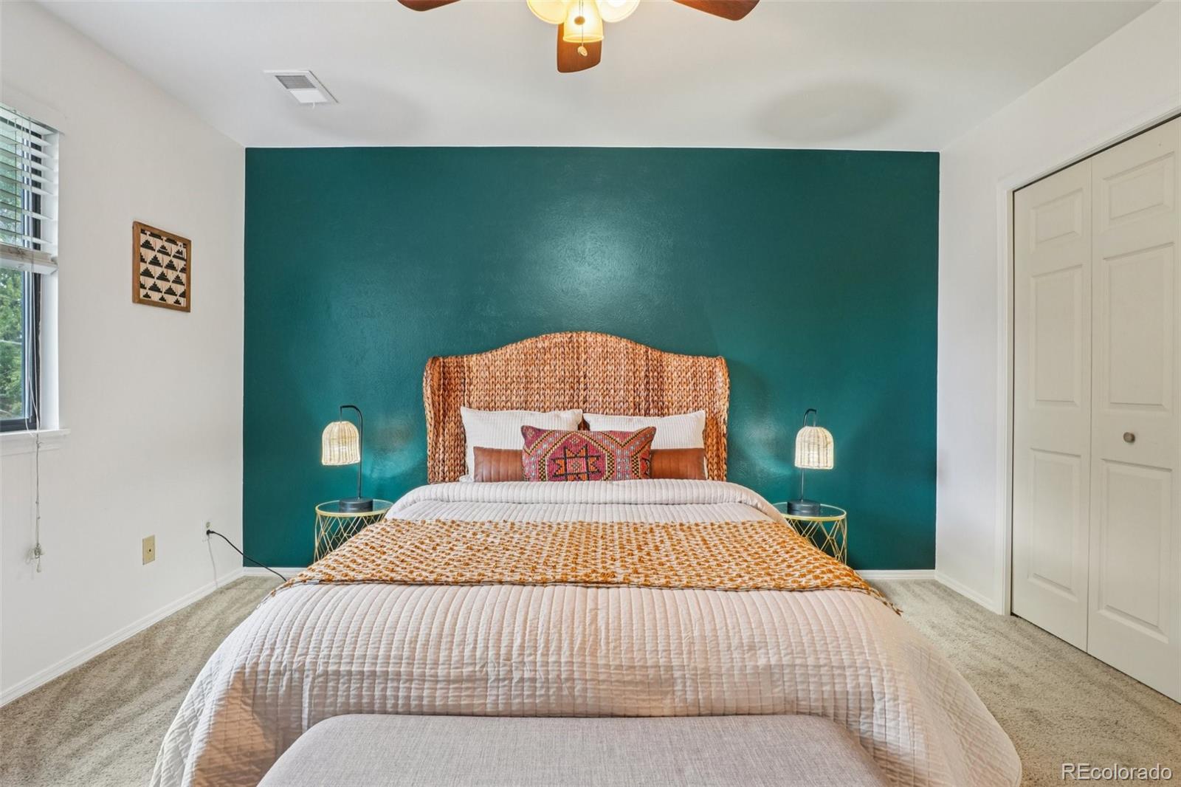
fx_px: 541
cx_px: 590
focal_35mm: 16
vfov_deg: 72.0
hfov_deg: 95.0
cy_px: 394
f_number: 8
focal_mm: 11
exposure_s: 1/15
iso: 800
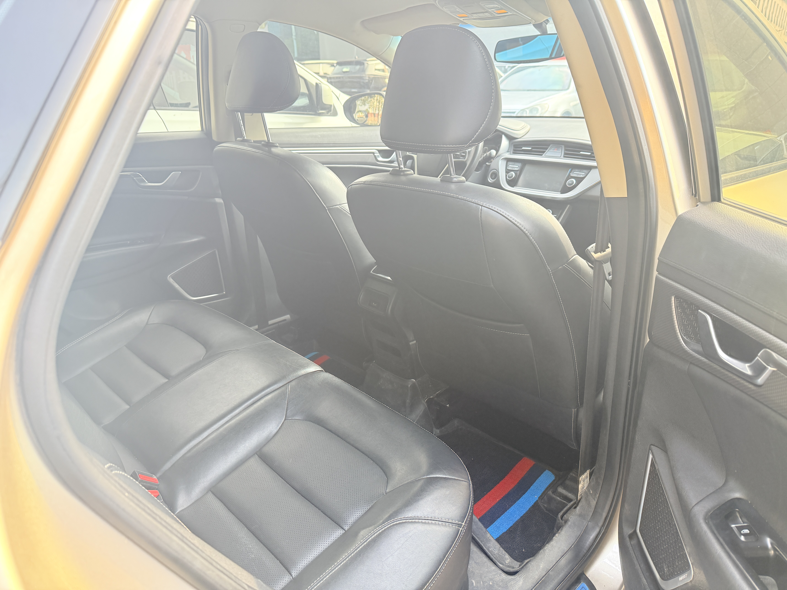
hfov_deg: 71.6
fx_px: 546
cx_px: 394
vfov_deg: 56.8
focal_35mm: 24
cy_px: 295
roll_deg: +1.3
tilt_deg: -20.7
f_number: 1.78
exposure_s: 1/243
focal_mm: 6.76
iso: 125
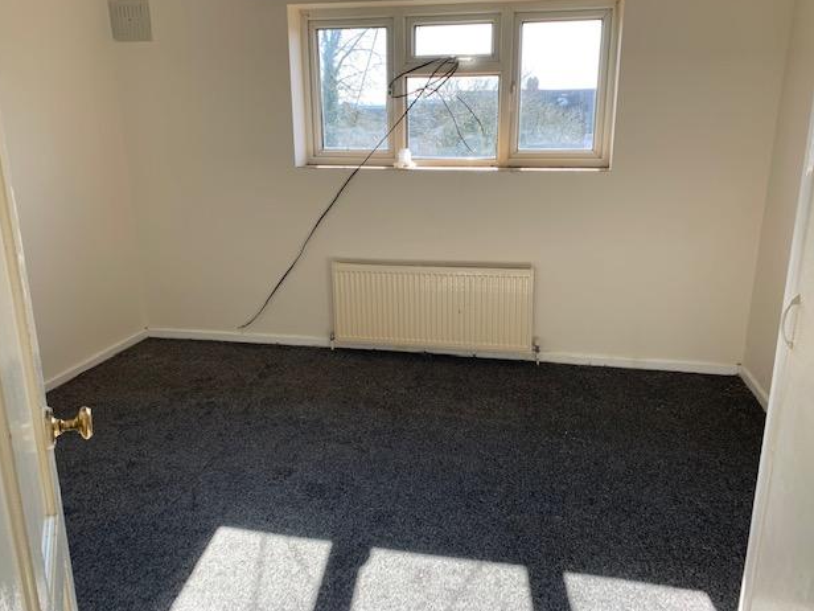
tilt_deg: -15.4
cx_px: 414
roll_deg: -0.6
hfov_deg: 65.3
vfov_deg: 51.4
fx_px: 635
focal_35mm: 27
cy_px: 303
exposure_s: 1/126
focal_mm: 4.25
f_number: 1.8
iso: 25
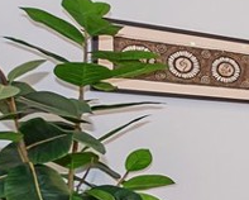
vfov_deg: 20.8
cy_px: 150
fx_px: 539
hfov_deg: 15.7
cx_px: 574
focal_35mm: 73
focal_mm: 10
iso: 400
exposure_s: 1/250
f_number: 5
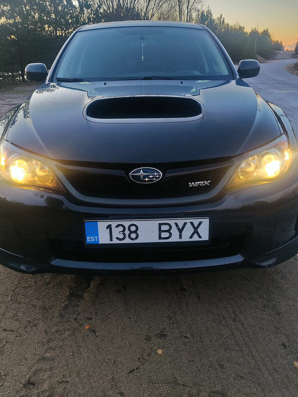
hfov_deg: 49.8
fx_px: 321
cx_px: 151
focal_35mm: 28
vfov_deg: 63.3
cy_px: 182
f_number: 1.8
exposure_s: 1/33.3
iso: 96
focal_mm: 4.68
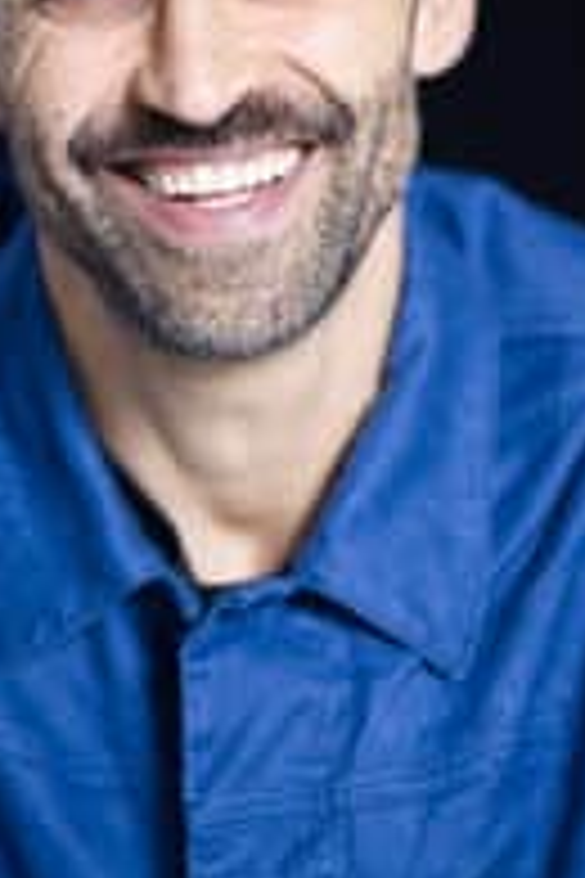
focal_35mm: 174
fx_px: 4241
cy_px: 212
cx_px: 236
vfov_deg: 11.8
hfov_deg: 7.9
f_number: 1.6
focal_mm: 85
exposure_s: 1/160
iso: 200
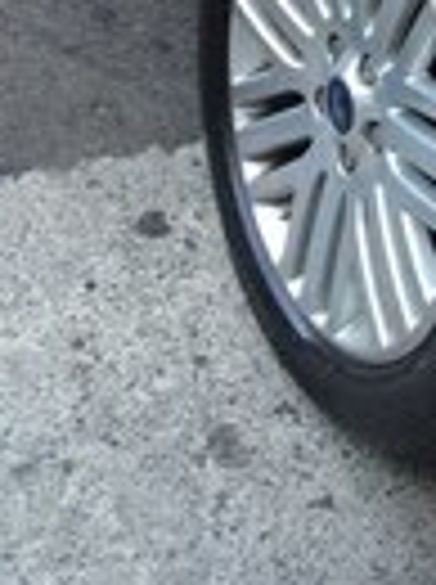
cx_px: 517
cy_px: -450
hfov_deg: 13.0
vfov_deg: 15.4
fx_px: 1870
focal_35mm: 111
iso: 64
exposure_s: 1/100
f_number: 2.2
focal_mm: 4.15
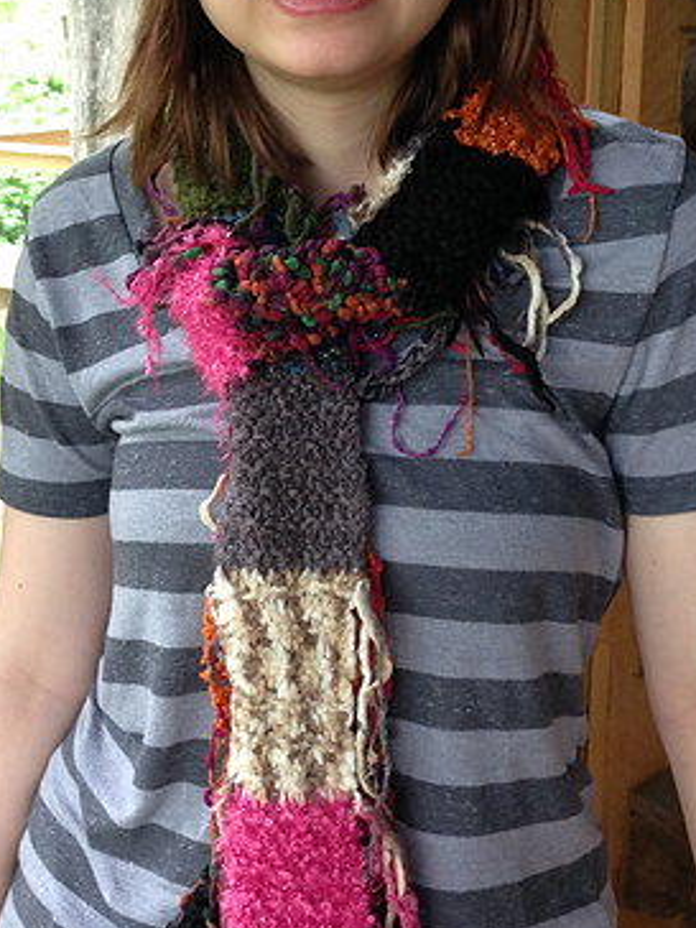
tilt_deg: -14.4
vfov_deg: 33.2
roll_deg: +0.3
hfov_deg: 25.2
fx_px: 1555
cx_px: 316
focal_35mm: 58
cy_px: 431
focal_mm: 4.12
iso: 160
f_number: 2.4
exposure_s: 1/20
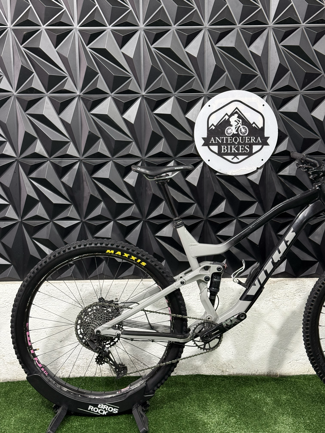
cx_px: 162
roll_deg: +0.5
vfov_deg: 39.7
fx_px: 601
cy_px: 216
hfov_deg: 30.3
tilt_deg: -7.5
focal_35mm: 48
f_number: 1.78
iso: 200
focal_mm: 6.76
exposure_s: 1/60
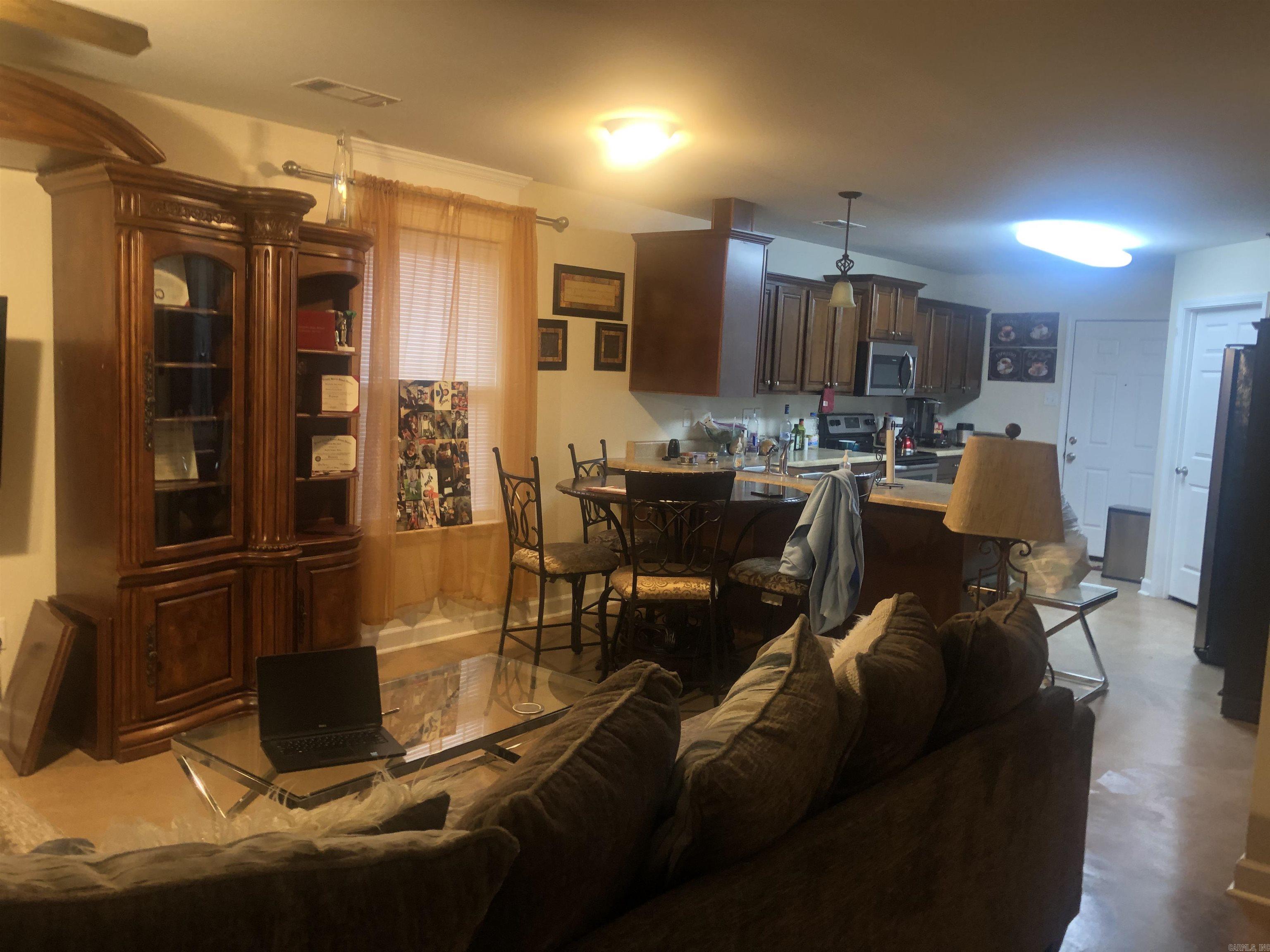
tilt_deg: -5.9
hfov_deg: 63.4
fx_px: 1027
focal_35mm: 28
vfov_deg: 49.7
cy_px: 476
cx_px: 635
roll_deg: -2.4
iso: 320
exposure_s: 1/30
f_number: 1.8
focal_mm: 3.99
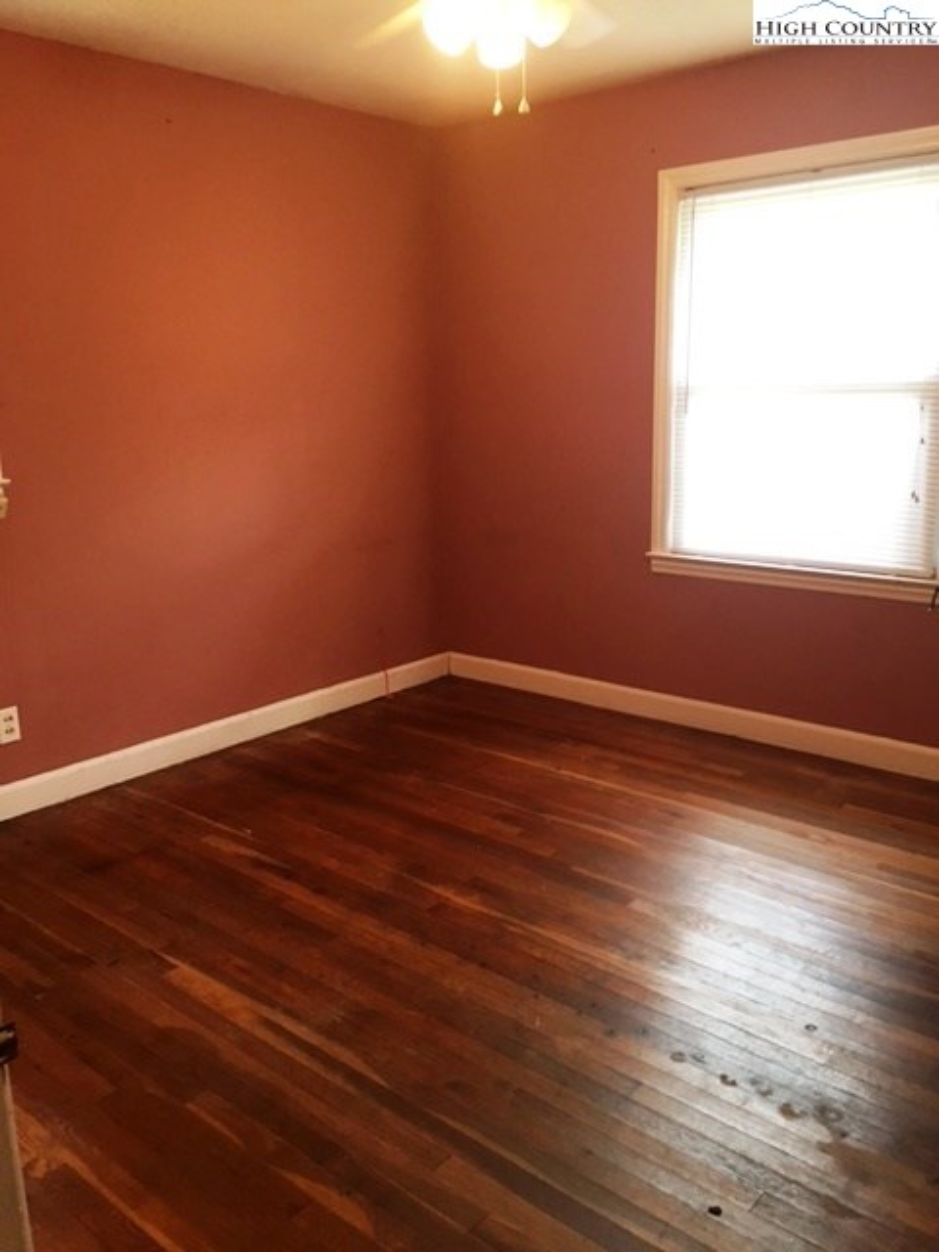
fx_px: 1049
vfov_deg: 61.7
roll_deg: +1.8
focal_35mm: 29
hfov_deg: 48.2
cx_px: 470
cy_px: 626
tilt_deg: -12.9
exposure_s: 1/30
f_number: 2.2
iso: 125
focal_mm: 4.15
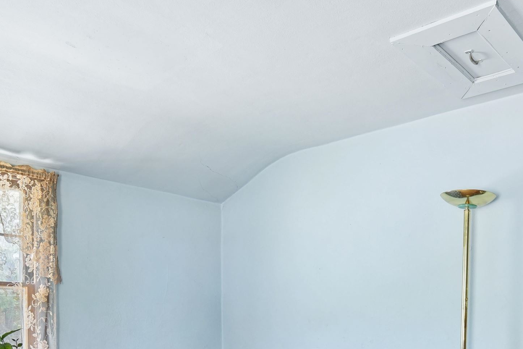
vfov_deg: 35.9
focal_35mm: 34
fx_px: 494
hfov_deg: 54.2
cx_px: 365
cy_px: 331
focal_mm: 16
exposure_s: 1/15
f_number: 4
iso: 400
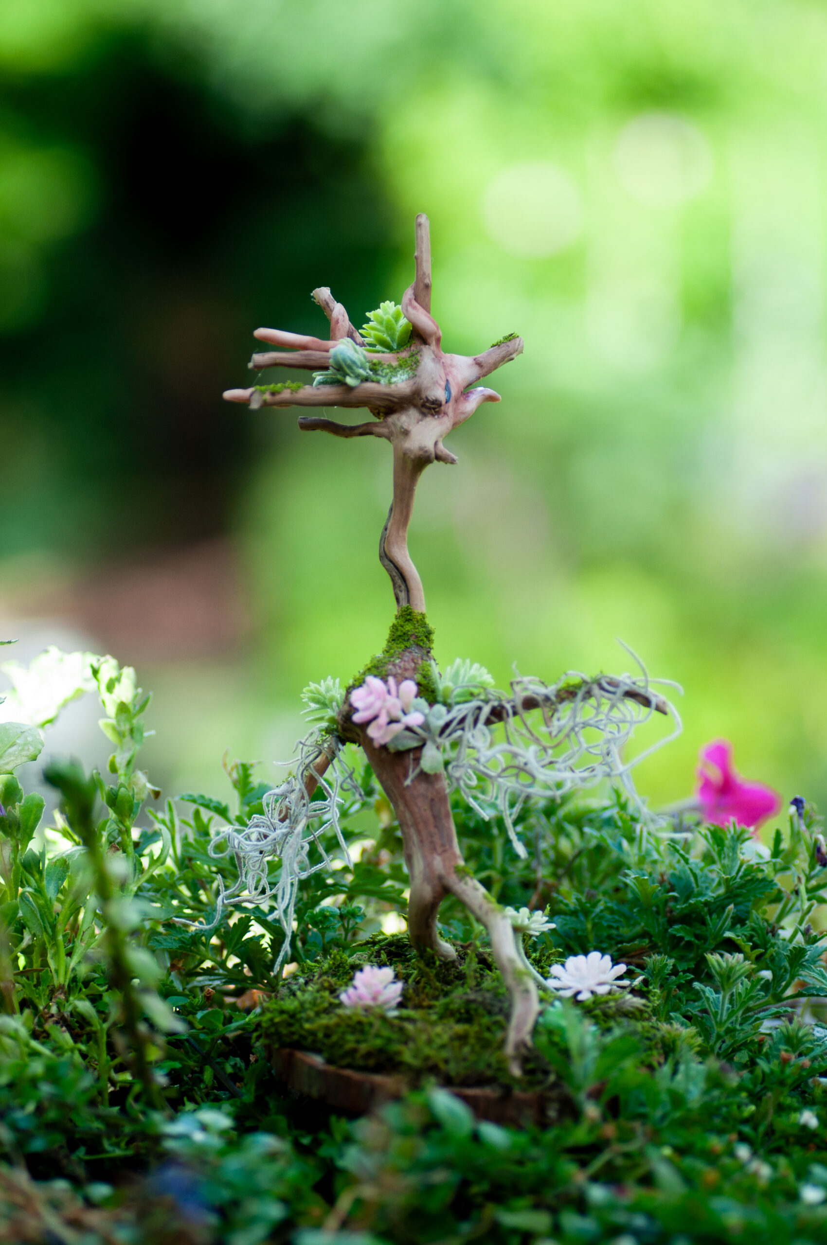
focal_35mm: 135
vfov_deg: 15.2
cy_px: 622
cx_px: 414
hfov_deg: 10.1
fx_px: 4664
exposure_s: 1/400
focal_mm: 90
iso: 200
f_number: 3.5
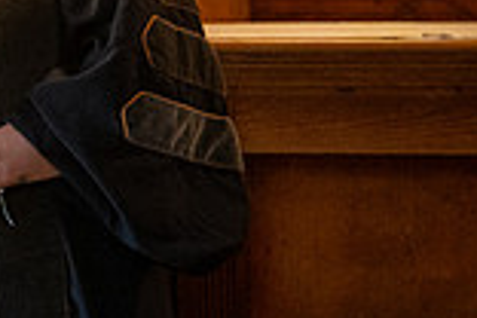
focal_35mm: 104
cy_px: -153
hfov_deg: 17.5
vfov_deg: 12.5
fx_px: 1378
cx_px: -257
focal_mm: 27
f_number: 4
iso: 6400
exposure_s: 1/60
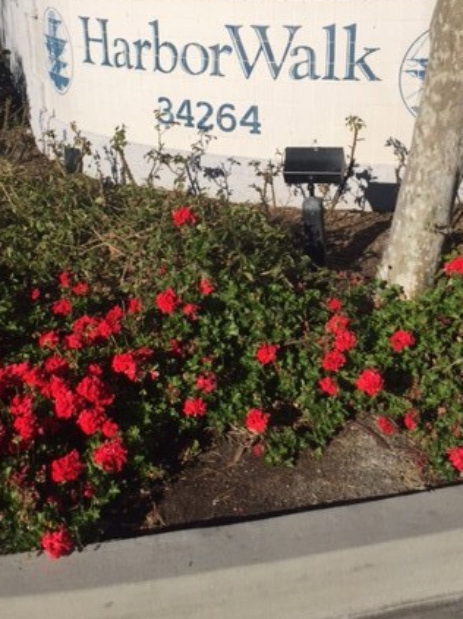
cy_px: 226
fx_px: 785
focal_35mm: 44
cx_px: 217
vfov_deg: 42.6
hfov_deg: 32.8
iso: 32
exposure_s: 1/4950
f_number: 2.2
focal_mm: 4.15
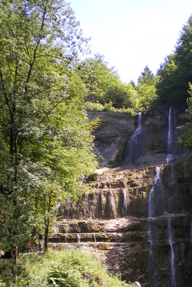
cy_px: 207
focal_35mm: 73
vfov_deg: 27.4
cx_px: 192
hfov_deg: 18.2
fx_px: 583
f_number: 3.1
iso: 64
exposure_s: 1/160
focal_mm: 6.3
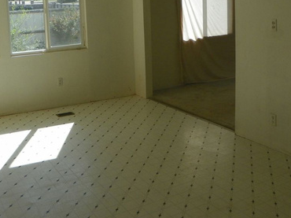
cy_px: 35
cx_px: 120
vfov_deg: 31.1
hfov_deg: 42.0
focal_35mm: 45
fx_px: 378
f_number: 4
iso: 64
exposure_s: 1/250
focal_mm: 4.6
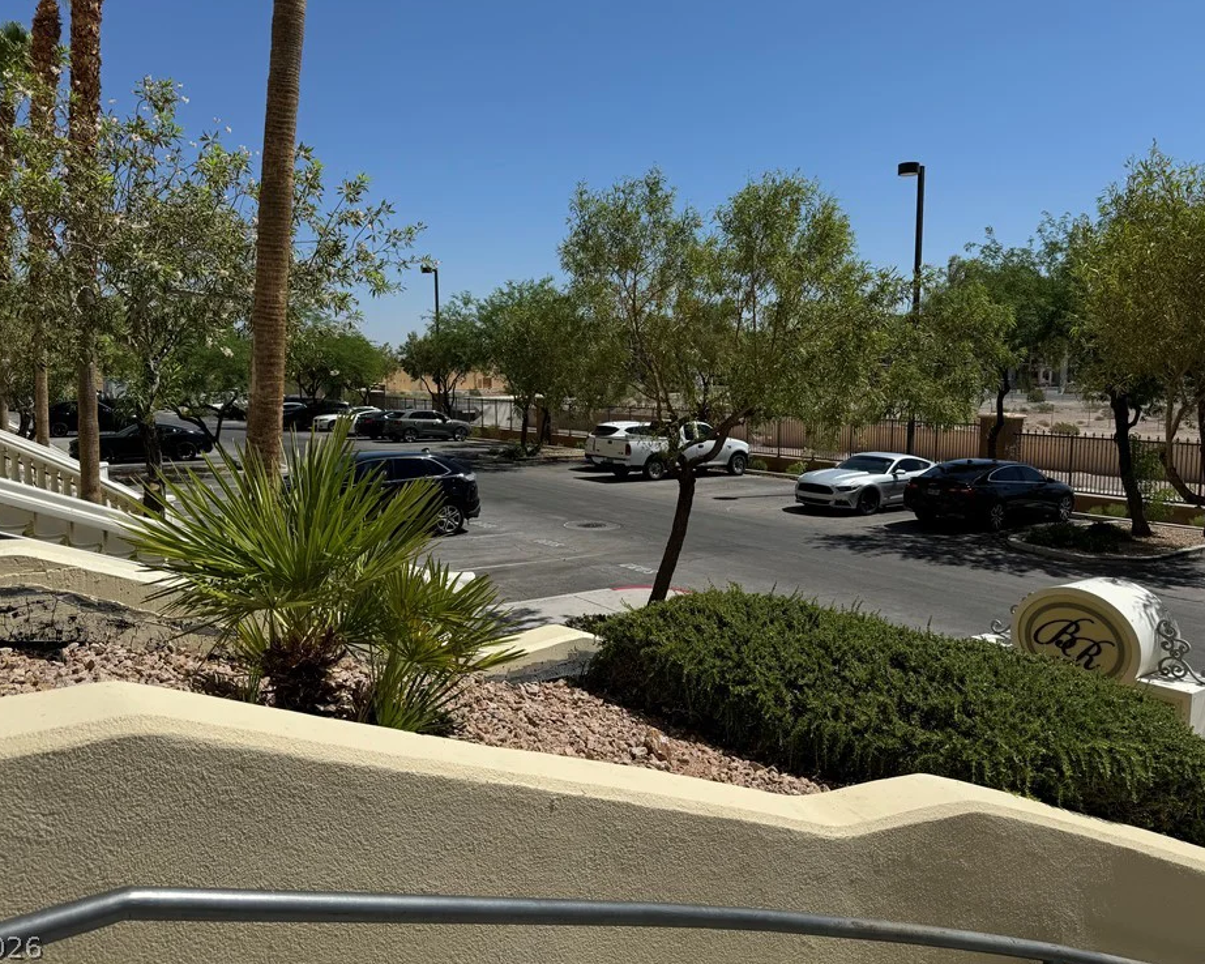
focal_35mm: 26
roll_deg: -0.3
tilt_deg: -7.0
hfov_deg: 66.0
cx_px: 568
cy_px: 468
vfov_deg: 54.9
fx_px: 927
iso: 80
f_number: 1.78
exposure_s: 1/7092
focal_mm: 6.76
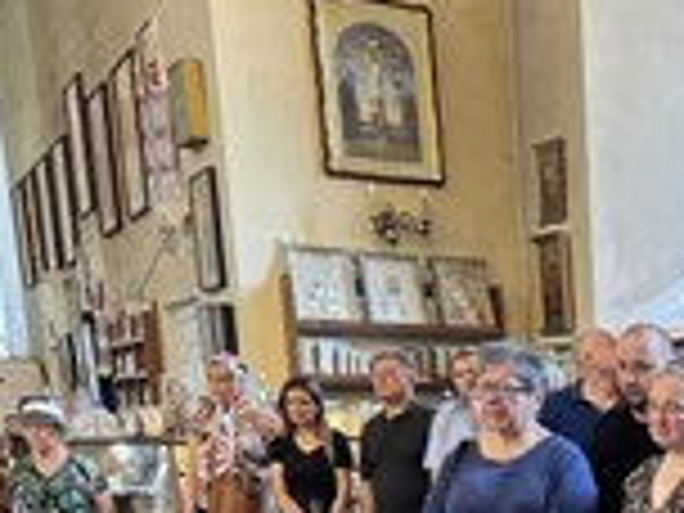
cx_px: 891
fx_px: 1245
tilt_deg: -11.7
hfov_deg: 26.2
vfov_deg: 21.1
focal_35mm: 63
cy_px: 666
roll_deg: +0.1
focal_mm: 6.76
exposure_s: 1/50
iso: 500
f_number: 1.78
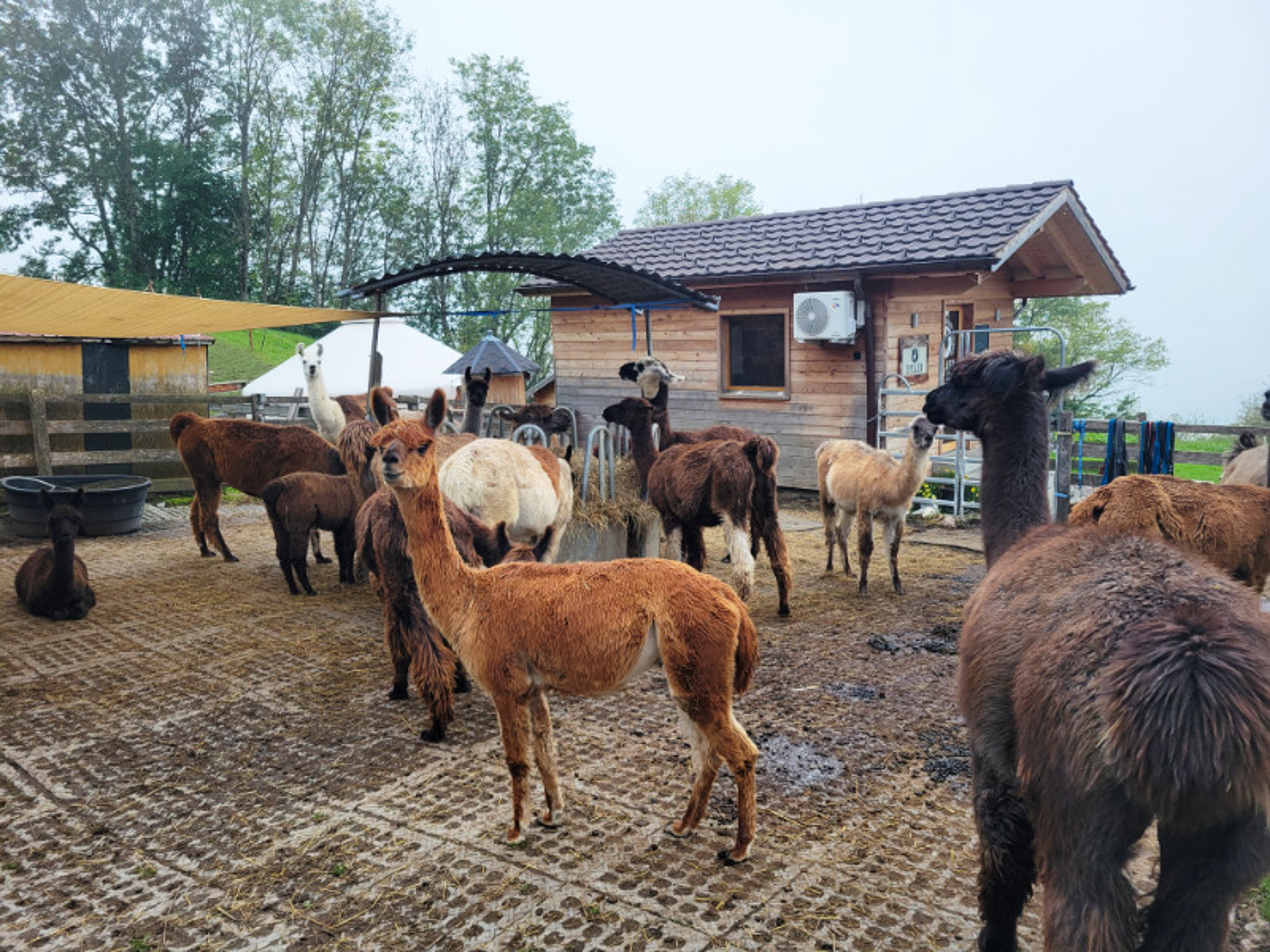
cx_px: 635
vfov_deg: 53.1
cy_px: 476
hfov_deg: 67.3
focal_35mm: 26
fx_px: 954
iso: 40
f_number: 1.8
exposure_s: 1/376
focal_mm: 5.4
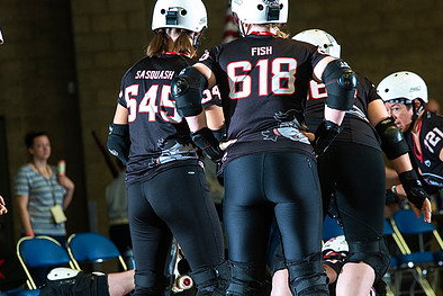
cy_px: 166
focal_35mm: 316
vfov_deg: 4.4
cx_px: 245
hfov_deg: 6.5
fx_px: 3890
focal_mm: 200
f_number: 6.3
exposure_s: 1/160
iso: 1000
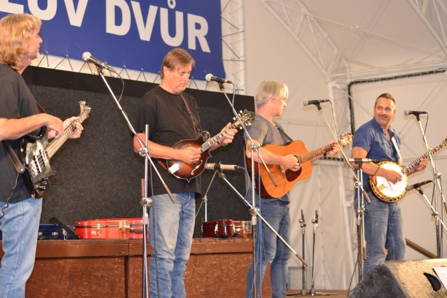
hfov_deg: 24.6
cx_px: 224
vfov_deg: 16.6
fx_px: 1025
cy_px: 149
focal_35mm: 82
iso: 1800
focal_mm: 55
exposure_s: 1/60
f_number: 4.5
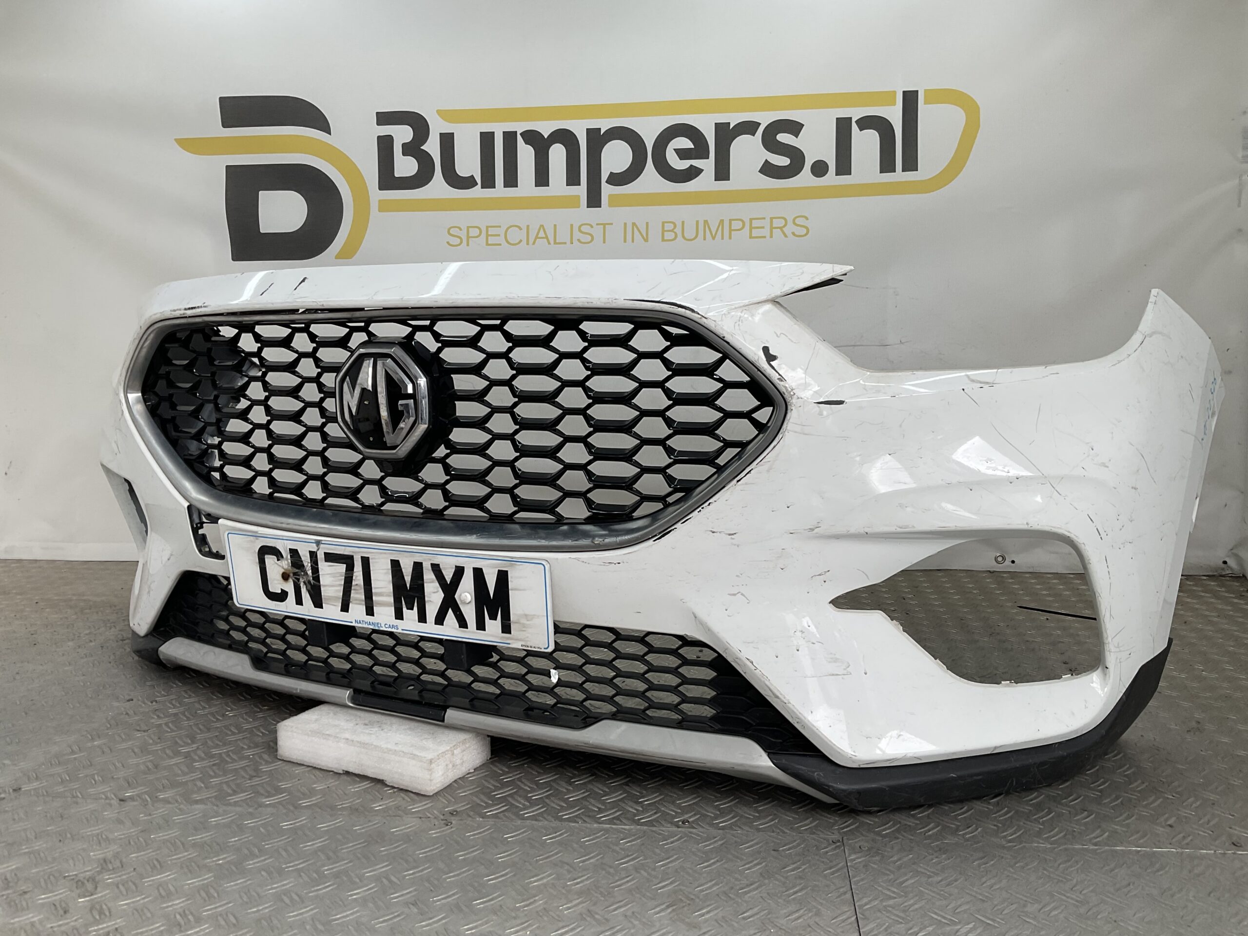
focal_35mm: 29
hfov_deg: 61.7
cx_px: 624
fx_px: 1046
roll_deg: -0.7
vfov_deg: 48.2
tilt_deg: -8.1
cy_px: 468
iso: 16
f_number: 1.8
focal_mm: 3
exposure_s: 1/284
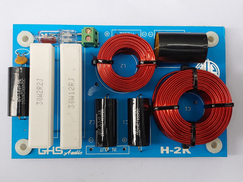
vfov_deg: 30.9
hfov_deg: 40.4
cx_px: 122
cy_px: 91
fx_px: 330
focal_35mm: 47
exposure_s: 1/120
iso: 50
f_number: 1.5
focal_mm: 4.23
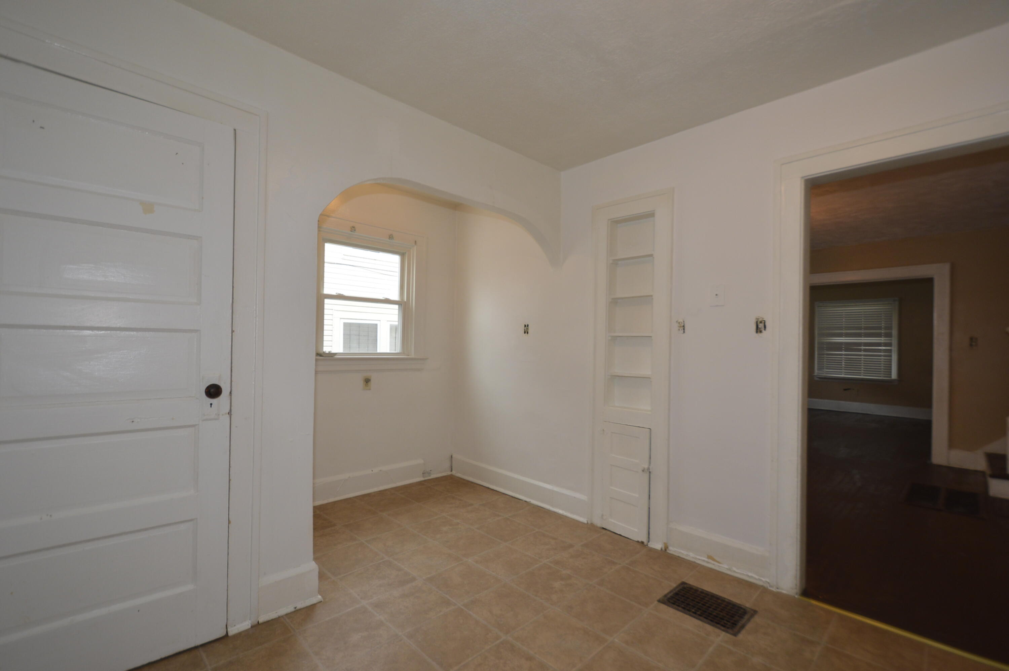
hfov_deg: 100.4
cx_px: 504
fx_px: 420
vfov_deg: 77.2
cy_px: 336
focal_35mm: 15
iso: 400
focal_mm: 10
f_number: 3.5
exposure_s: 1/60
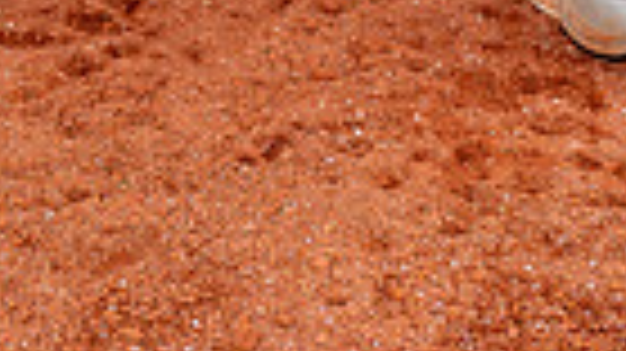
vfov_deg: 7.8
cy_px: -594
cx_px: 225
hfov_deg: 15.4
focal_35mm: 139
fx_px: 2306
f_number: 4
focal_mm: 41
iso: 100
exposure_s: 1/250
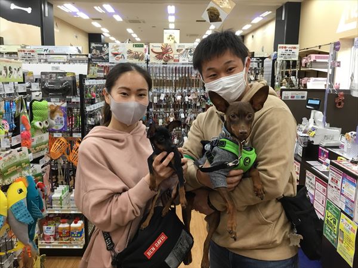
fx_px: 321
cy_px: 134
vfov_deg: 45.4
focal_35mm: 31
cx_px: 179
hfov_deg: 58.4
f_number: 2.4
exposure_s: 1/33
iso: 64
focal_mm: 3.3
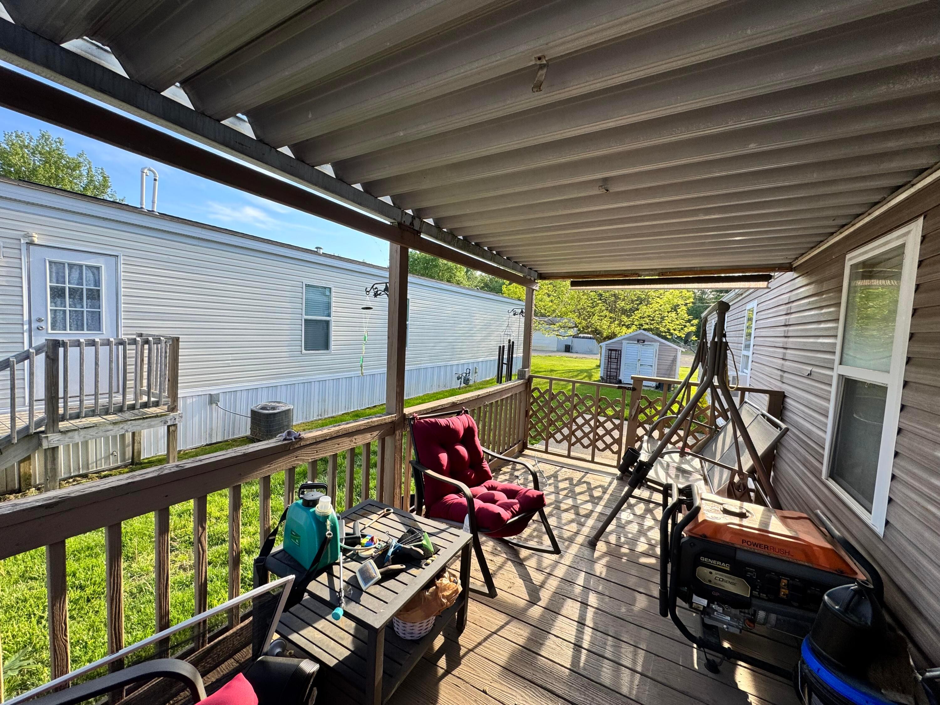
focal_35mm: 14
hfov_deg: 102.1
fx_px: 380
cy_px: 352
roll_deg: -3.7
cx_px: 470
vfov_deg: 85.7
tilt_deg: -3.9
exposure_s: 1/492
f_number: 2.2
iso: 40
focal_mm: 2.22
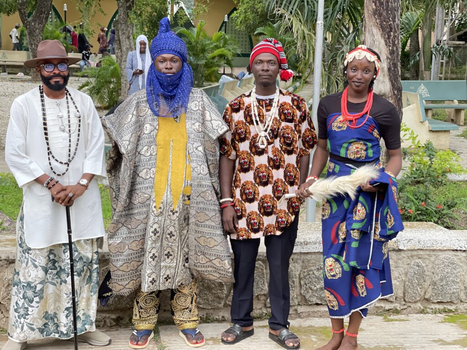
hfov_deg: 30.3
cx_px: 234
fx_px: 863
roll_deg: -1.8
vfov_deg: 22.9
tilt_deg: -8.7
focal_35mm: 64
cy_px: 175
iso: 160
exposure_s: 1/121
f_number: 2.2
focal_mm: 7.5
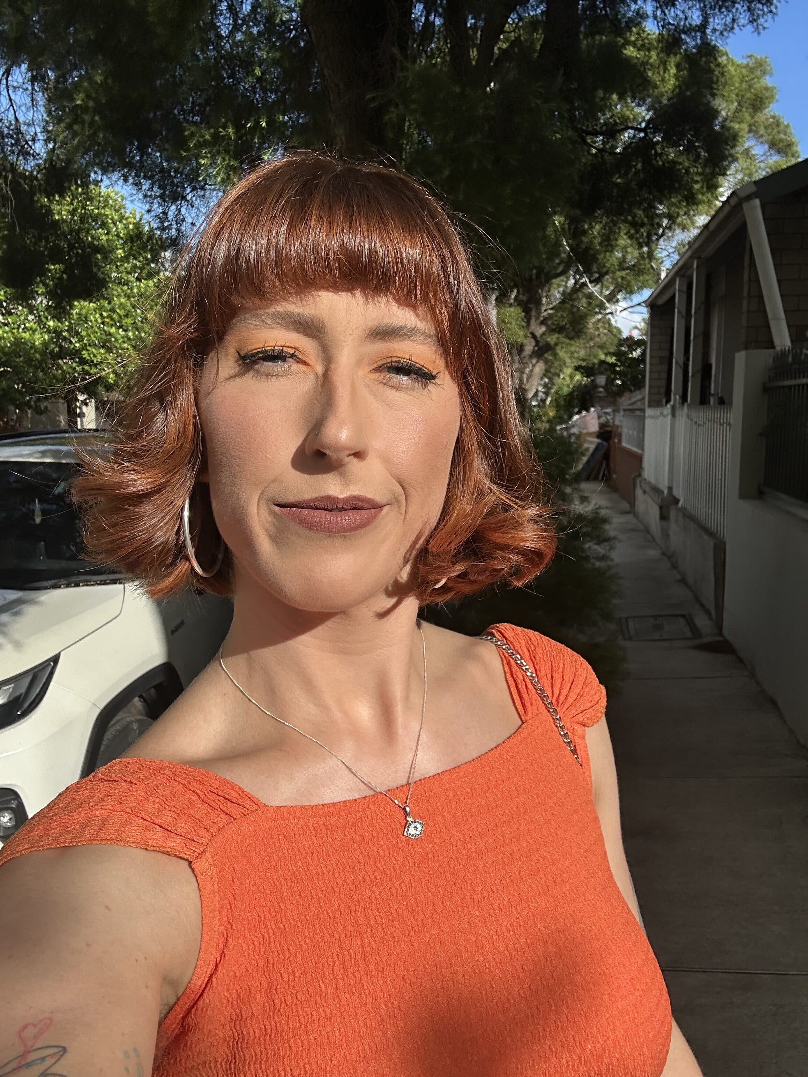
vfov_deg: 60.0
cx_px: 404
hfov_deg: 46.8
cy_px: 538
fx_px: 934
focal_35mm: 30
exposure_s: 1/1996
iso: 25
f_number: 1.9
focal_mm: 2.69
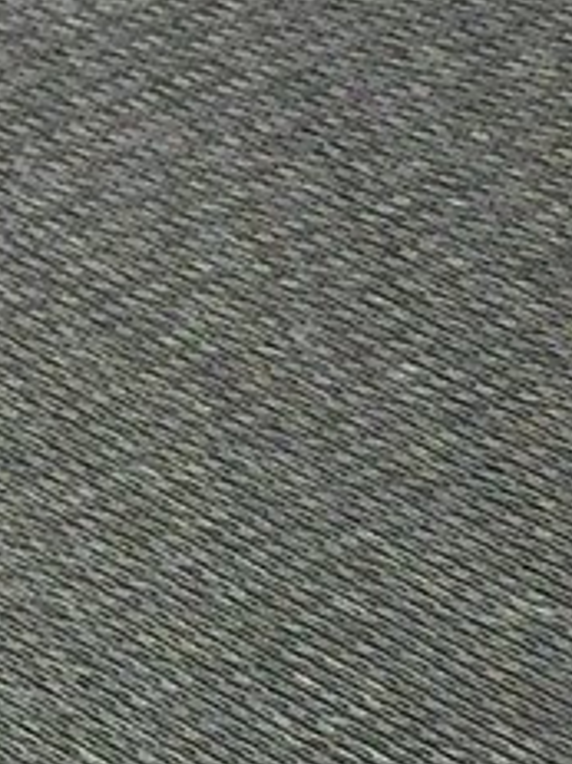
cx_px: -2053
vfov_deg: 9.1
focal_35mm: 201
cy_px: -880
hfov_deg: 5.8
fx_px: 4433
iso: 64
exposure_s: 1/30
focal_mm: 4.15
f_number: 2.2
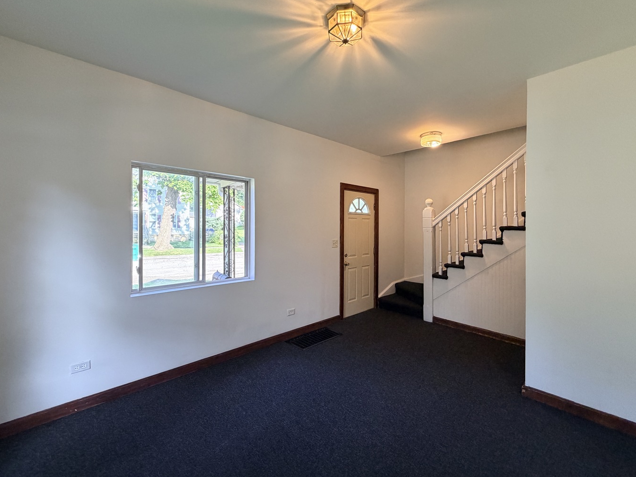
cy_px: 229
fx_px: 276
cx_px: 329
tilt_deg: -0.4
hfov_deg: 98.1
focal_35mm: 15
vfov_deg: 81.7
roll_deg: +0.1
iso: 250
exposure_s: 1/120
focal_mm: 2.22
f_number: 2.2
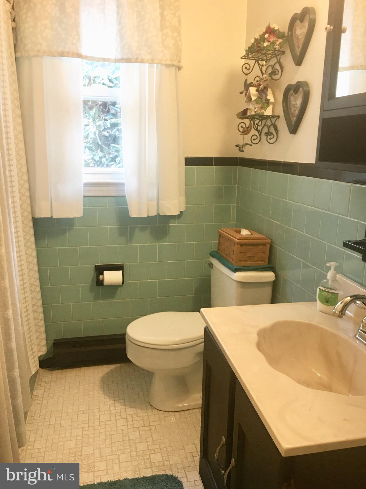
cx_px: 183
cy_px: 244
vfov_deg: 61.7
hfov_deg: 48.2
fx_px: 409
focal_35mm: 29
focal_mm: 4.15
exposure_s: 1/15
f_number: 2.2
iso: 80
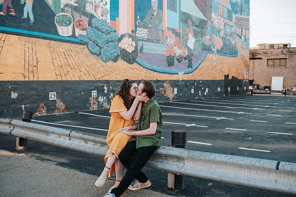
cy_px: 98
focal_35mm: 36
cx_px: 148
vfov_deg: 37.0
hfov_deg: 53.2
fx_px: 295
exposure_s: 1/1250
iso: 720
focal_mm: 35
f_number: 3.2
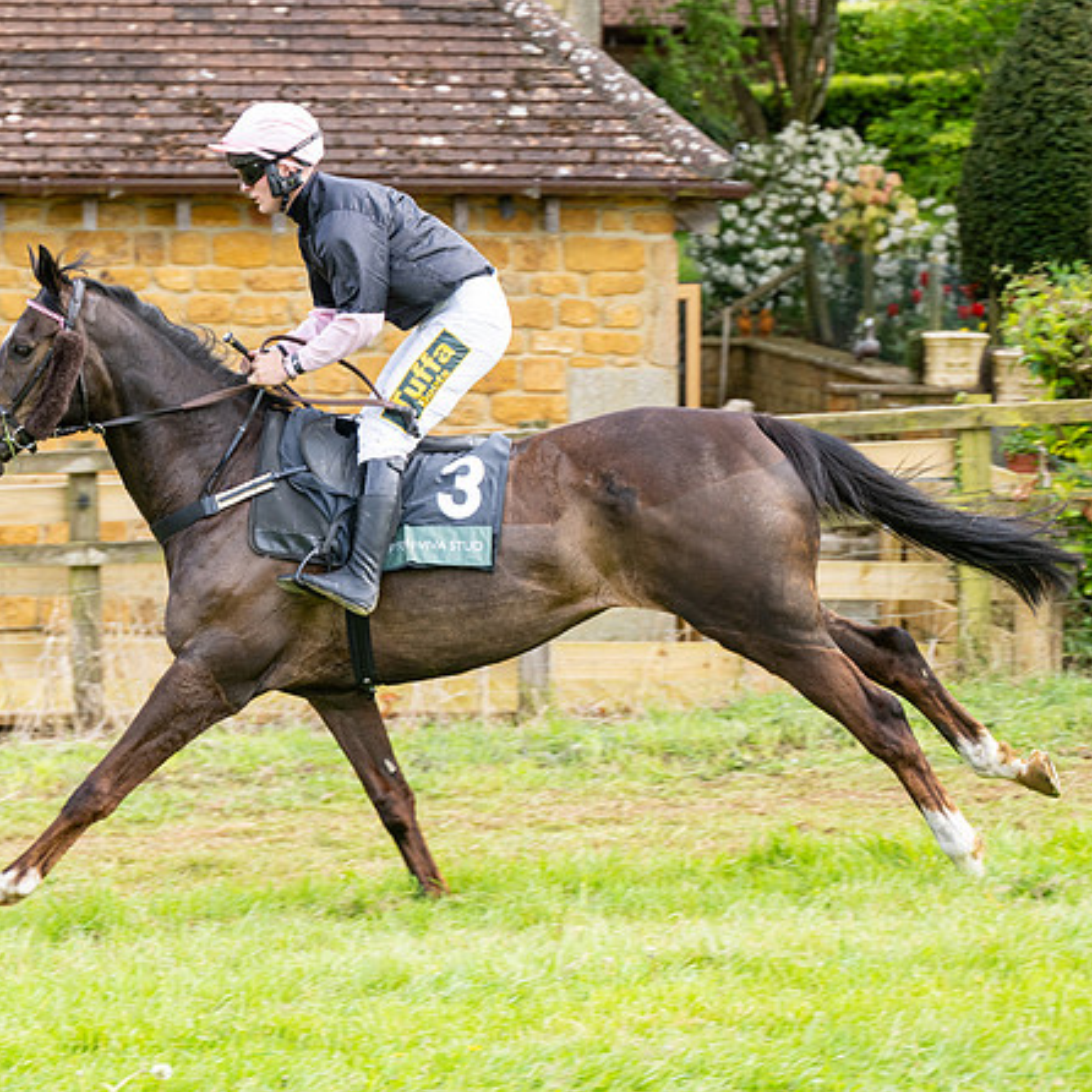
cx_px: 481
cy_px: 554
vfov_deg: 12.4
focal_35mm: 141
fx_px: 5032
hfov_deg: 12.4
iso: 400
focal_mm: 98
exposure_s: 1/800
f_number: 4
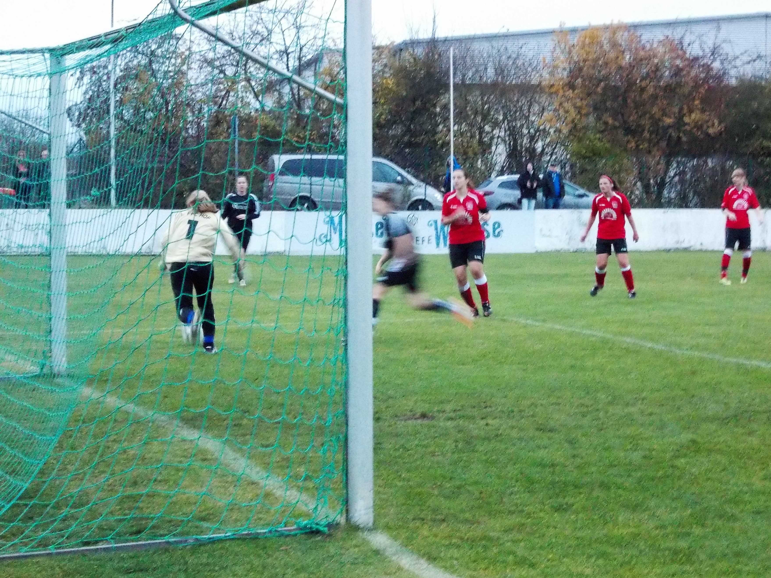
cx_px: 386
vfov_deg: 15.4
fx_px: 2139
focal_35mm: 96
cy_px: 289
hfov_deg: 20.4
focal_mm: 13.6
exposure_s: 1/30
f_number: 5.3
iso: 800
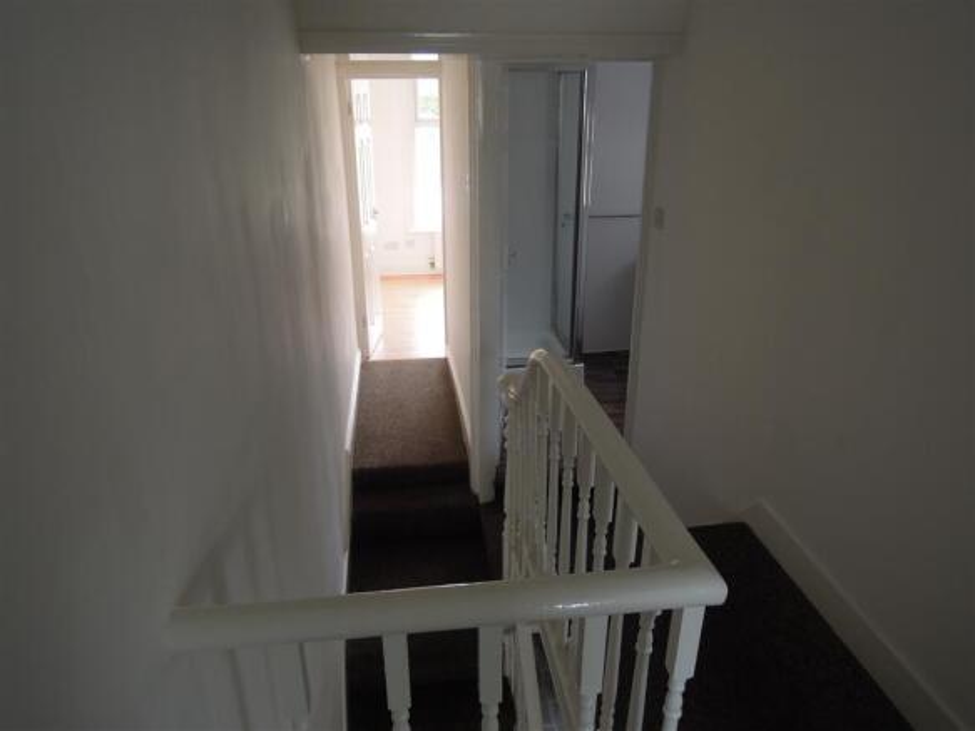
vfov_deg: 56.8
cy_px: 366
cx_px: 488
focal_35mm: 24
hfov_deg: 71.6
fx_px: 676
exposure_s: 1/80
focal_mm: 4.3
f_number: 2.8
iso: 160
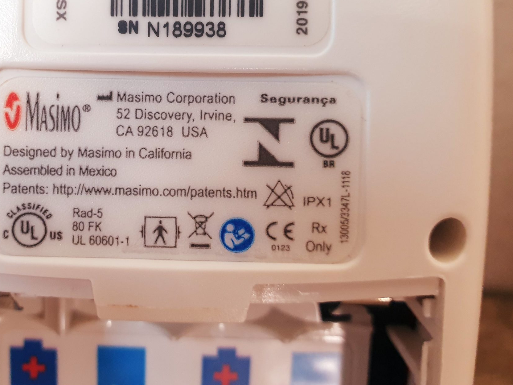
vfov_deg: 35.5
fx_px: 593
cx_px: 164
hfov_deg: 46.0
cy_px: 122
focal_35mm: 40
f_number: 2.4
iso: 250
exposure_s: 1/50
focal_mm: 4.3
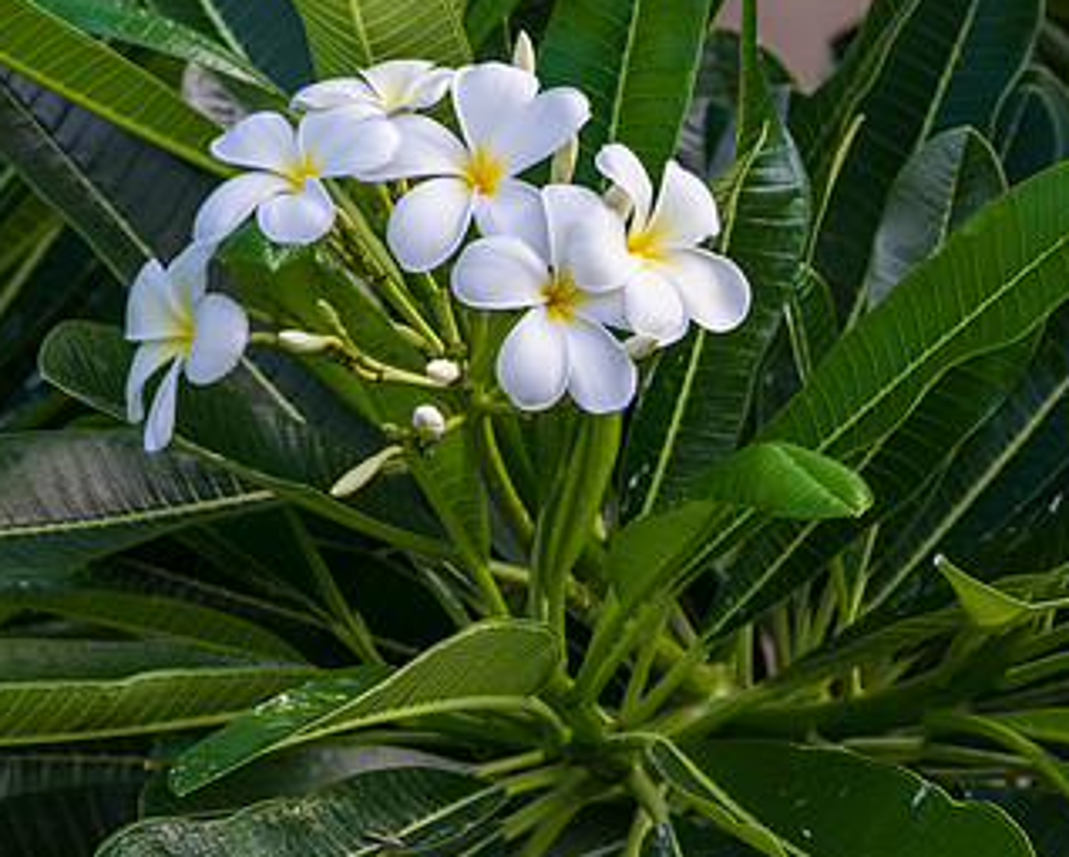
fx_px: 18145
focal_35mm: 573
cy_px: 333
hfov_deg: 3.4
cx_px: 361
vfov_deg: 2.7
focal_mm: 240
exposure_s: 1/640
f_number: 9
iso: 1000
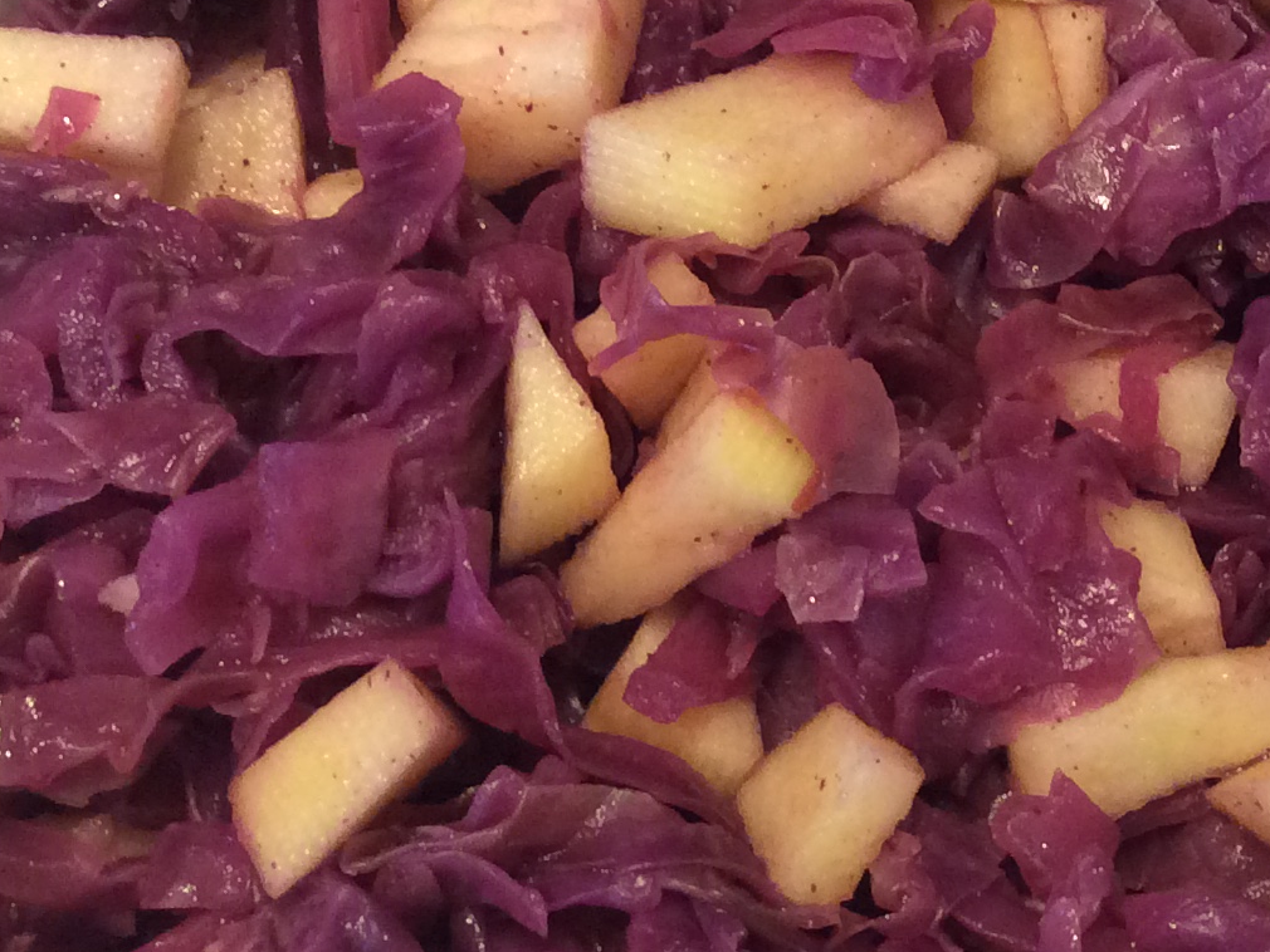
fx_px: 3009
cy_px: 363
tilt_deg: -65.8
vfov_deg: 18.0
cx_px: 1045
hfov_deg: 23.4
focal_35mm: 82
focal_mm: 3.3
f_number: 2.4
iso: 125
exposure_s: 1/24
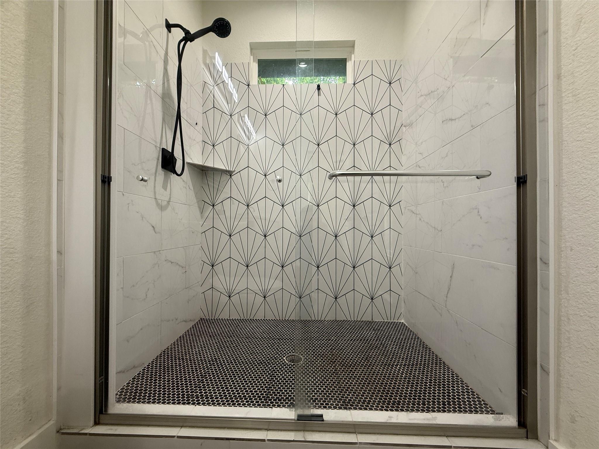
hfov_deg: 102.1
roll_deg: -0.1
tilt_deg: +0.8
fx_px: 242
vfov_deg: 85.7
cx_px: 300
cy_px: 224
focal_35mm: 14
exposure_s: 1/60
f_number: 2.2
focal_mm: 2.22
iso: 160
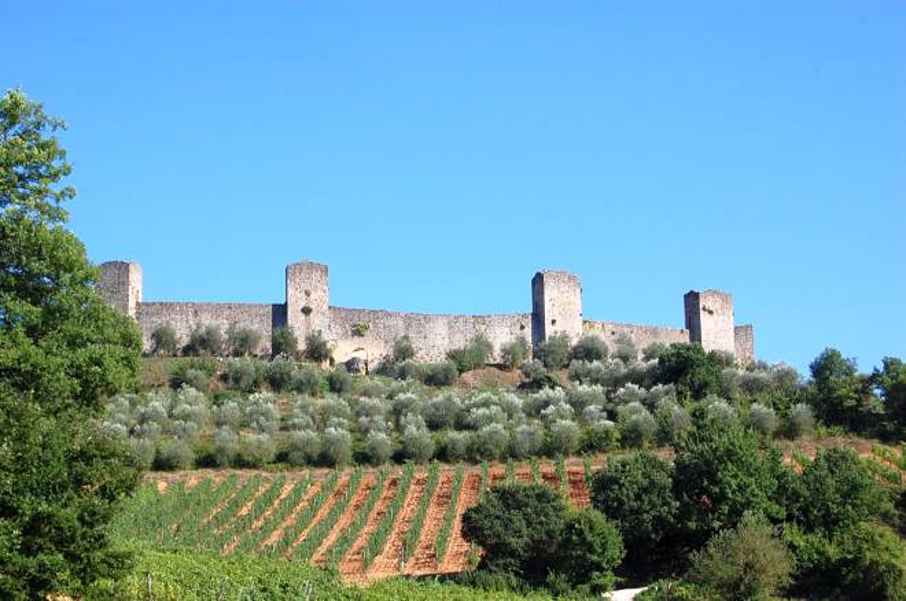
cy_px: 300
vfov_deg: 17.4
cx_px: 453
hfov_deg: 26.0
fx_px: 1960
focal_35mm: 78
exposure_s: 1/250
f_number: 10
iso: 220
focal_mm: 52
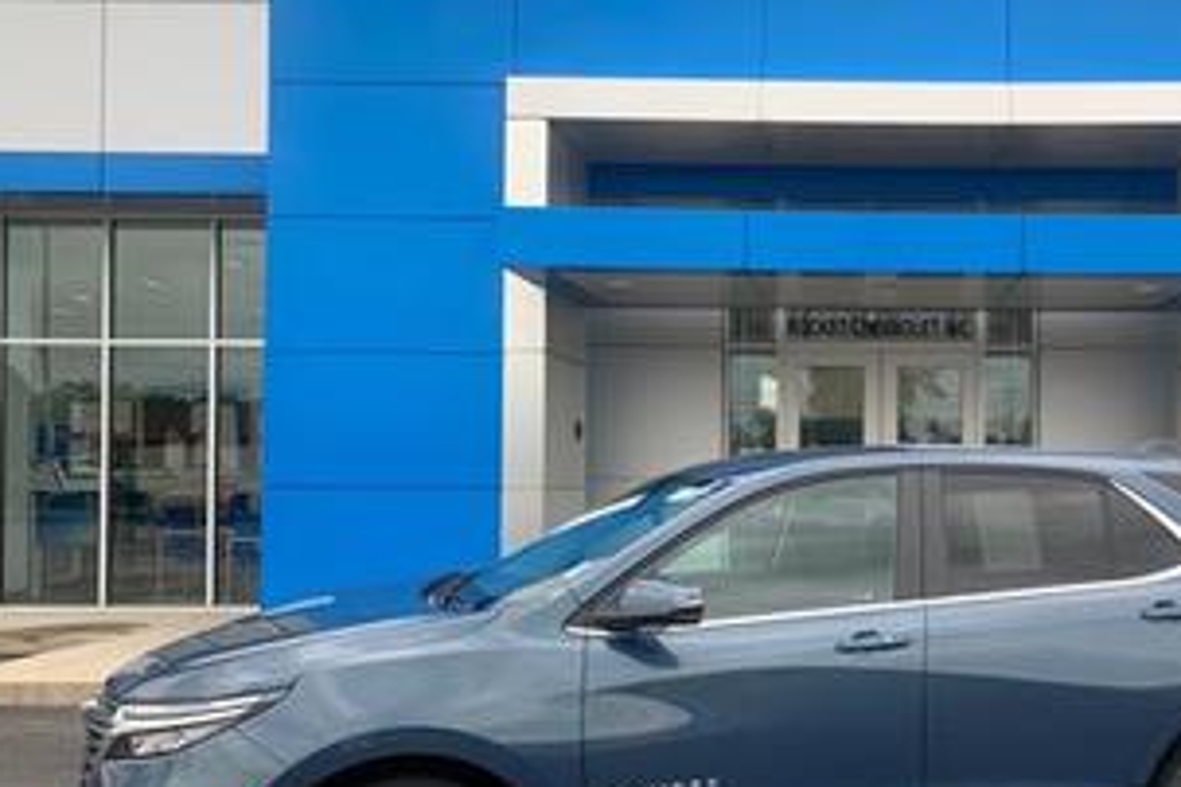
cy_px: 452
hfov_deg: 42.3
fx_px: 1476
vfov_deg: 29.8
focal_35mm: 45
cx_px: 881
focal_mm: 4.25
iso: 25
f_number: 1.8
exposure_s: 1/226
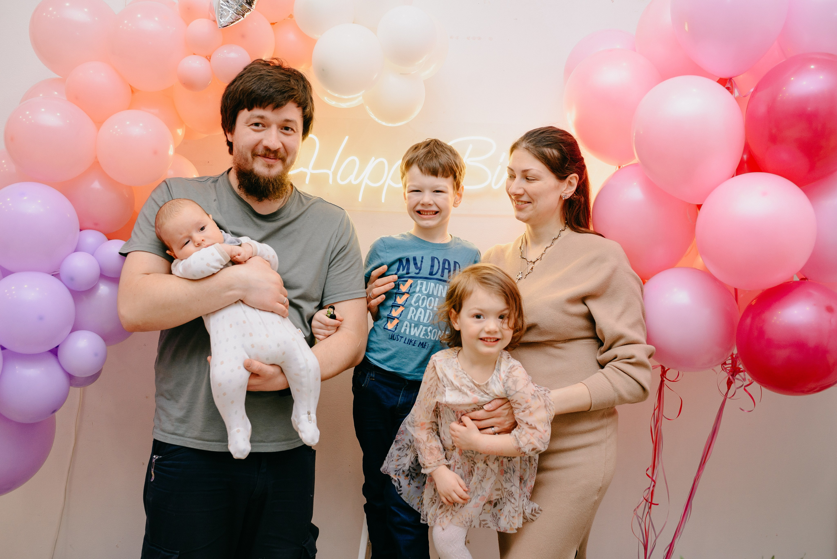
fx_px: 814
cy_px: 280
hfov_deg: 54.4
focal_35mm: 35
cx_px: 418
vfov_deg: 37.9
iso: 400
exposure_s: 1/160
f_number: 3.5
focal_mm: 35
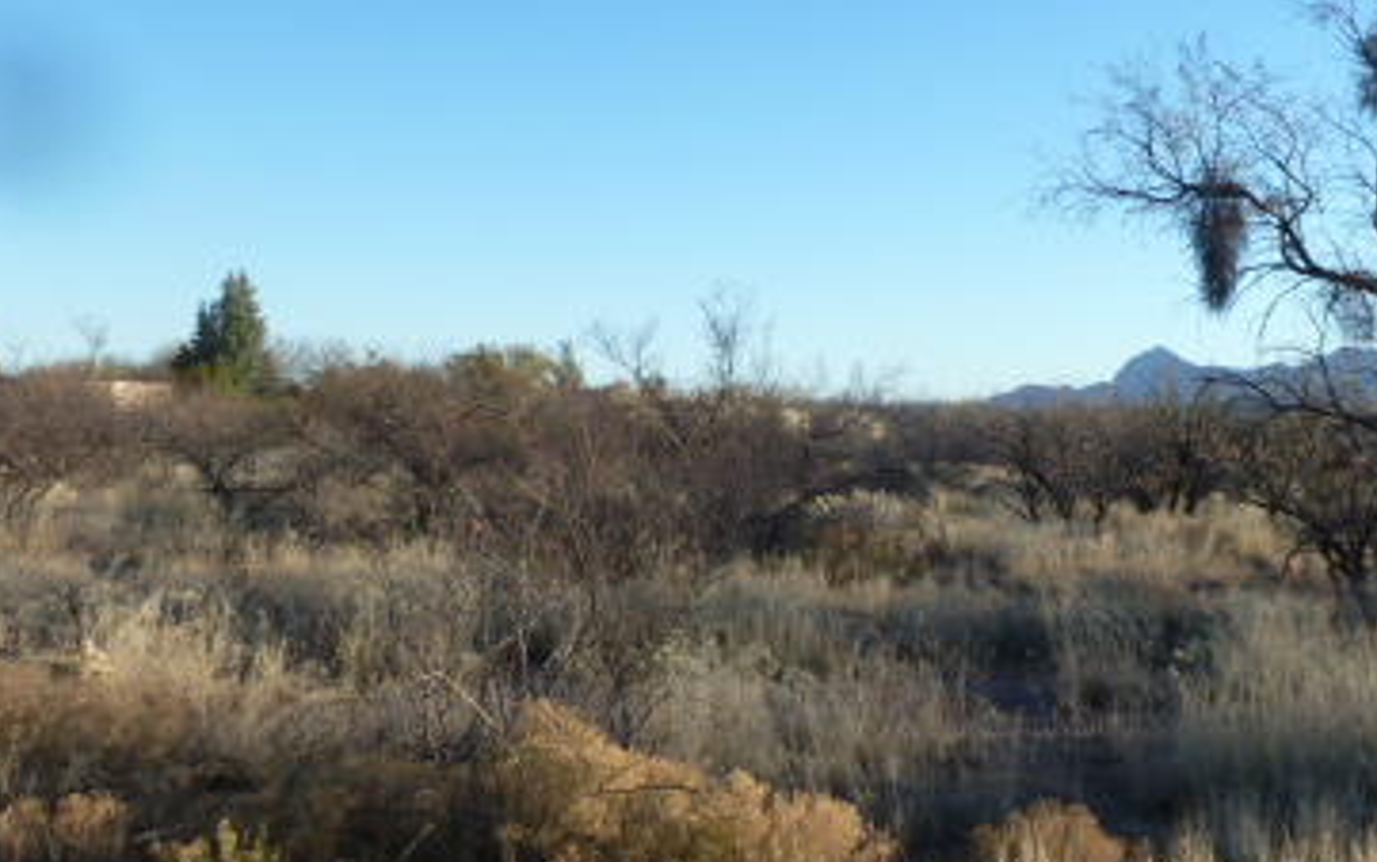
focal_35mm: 47
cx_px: 873
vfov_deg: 27.4
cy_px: 336
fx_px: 1765
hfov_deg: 42.3
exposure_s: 1/250
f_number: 4
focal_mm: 4.1
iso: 80
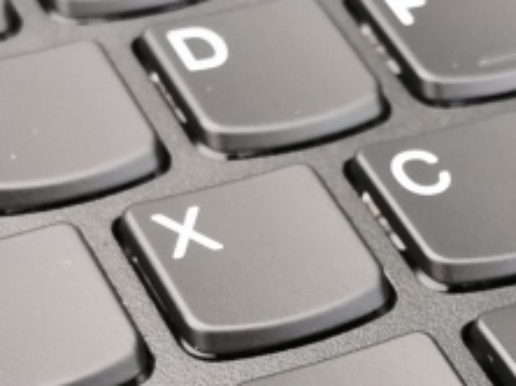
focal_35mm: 146
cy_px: 240
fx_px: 2174
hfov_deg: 13.5
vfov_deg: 10.1
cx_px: 393
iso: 160
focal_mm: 5.56
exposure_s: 1/50
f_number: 1.6
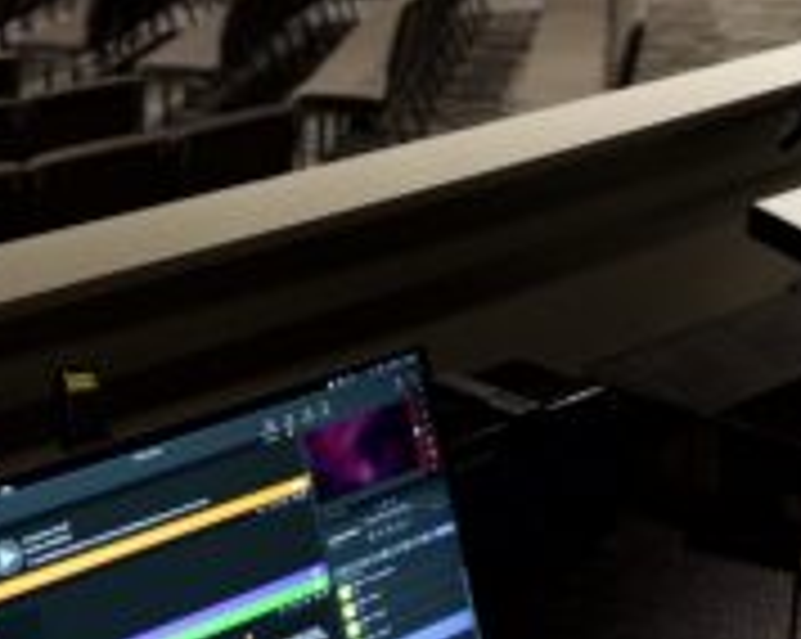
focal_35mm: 76
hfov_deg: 24.8
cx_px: 598
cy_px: -259
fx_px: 1800
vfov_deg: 18.3
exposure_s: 1/30
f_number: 2.8
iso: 800
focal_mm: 24
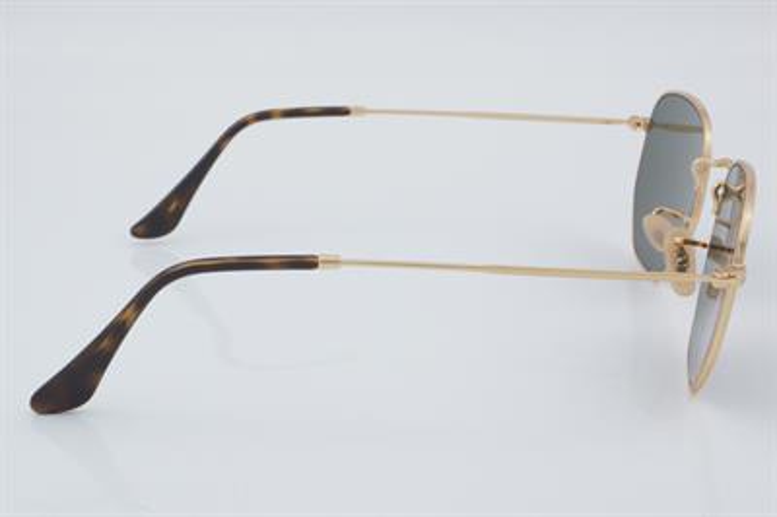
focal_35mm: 75
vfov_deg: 18.2
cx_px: 388
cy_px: 258
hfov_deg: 27.0
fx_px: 1617
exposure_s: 1/4
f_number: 32
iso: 100
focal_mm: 50
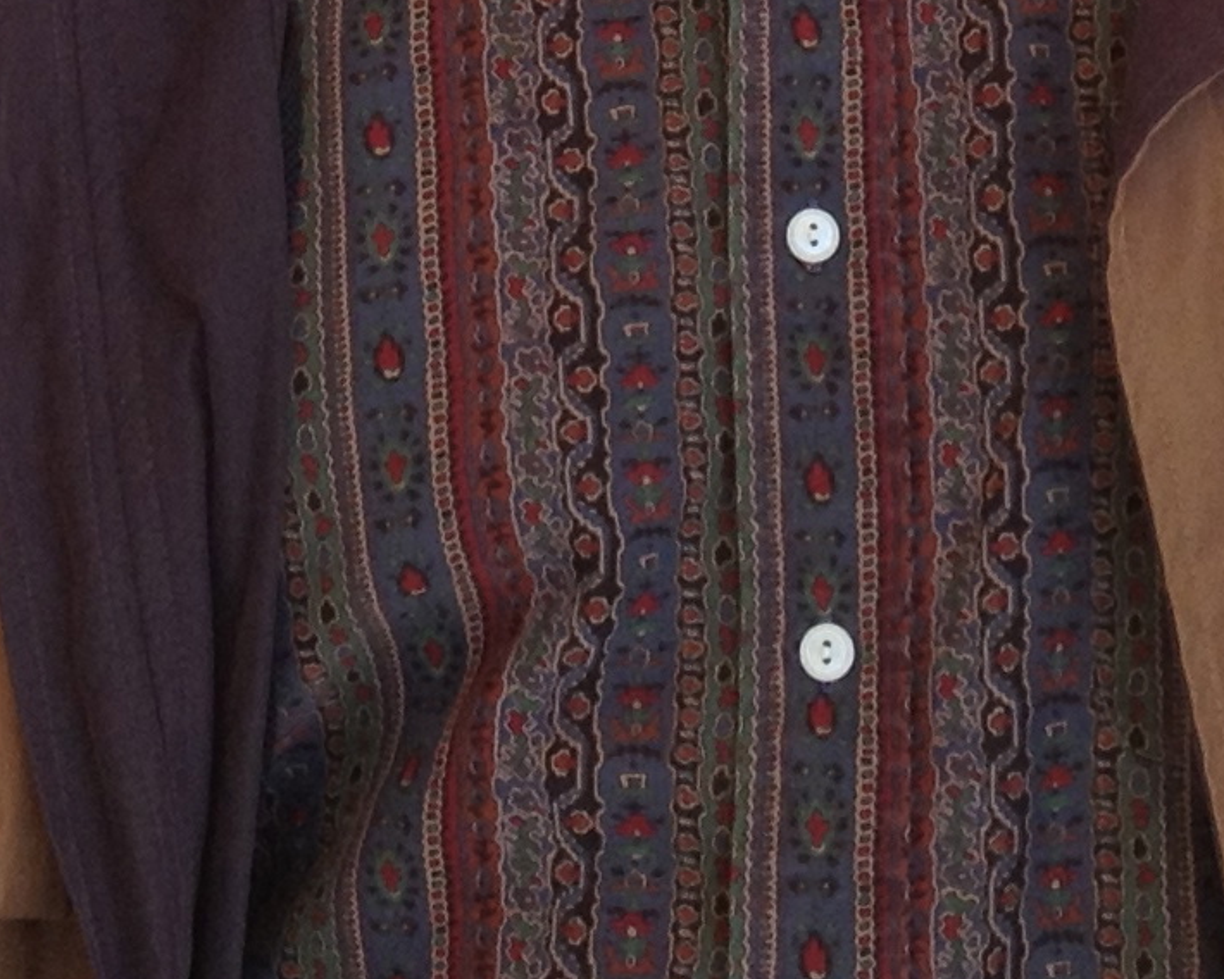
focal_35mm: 157
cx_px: 726
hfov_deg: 12.3
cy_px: -672
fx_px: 5687
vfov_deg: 9.5
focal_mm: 4.28
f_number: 2.4
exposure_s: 1/216
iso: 64
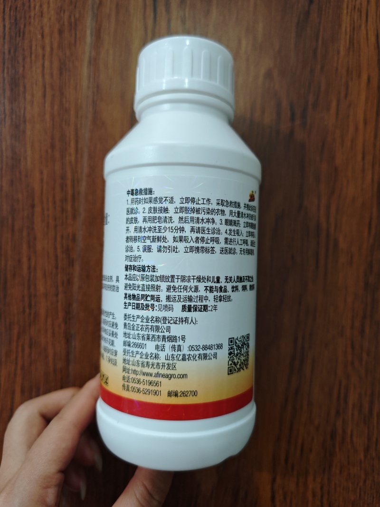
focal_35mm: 23
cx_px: 190
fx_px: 337
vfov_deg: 73.9
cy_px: 254
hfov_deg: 58.9
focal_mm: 6.55
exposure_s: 1/50
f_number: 1.6
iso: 800
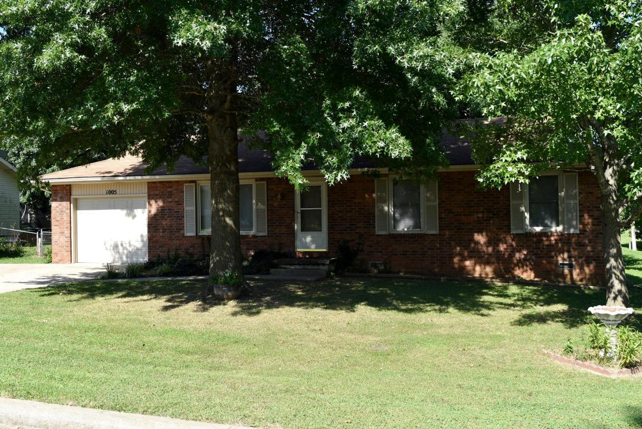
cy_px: 214
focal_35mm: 36
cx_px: 321
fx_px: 642
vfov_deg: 36.9
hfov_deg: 53.1
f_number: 9
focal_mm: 24
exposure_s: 1/200
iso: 100
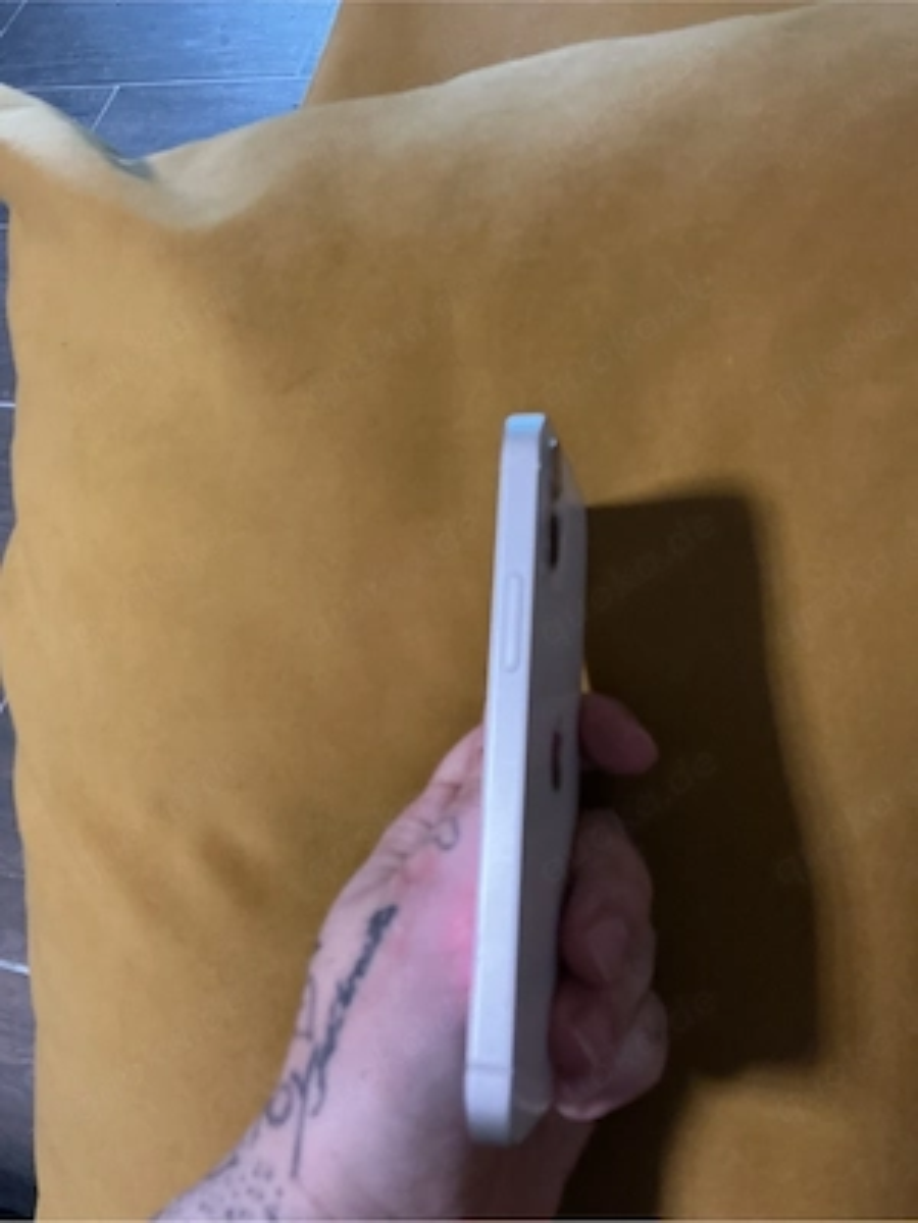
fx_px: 1025
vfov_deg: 61.7
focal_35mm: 29
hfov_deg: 48.2
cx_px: 459
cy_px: 612
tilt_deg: -59.0
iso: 320
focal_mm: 3
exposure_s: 1/30
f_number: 1.8
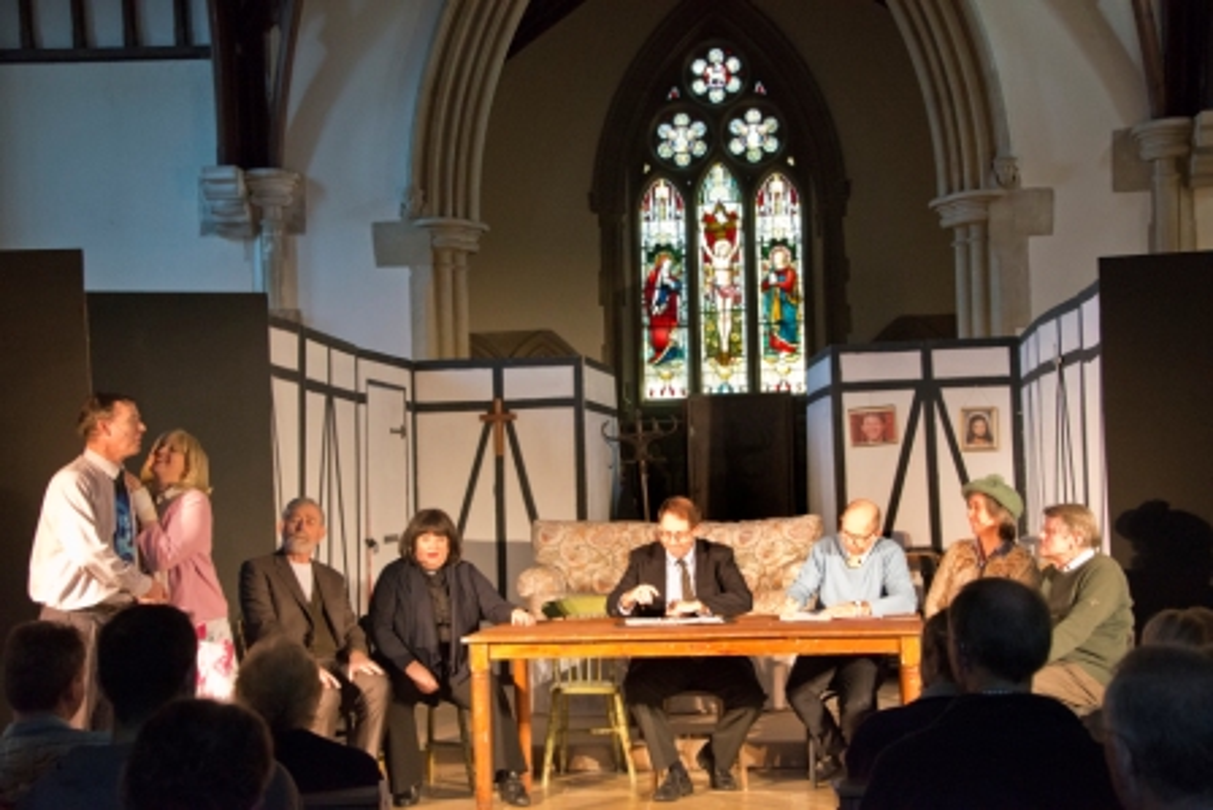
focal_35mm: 55
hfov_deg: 36.2
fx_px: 1854
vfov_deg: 24.6
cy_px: 405
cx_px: 606
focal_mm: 55
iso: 8063
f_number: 6.3
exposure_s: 1/80
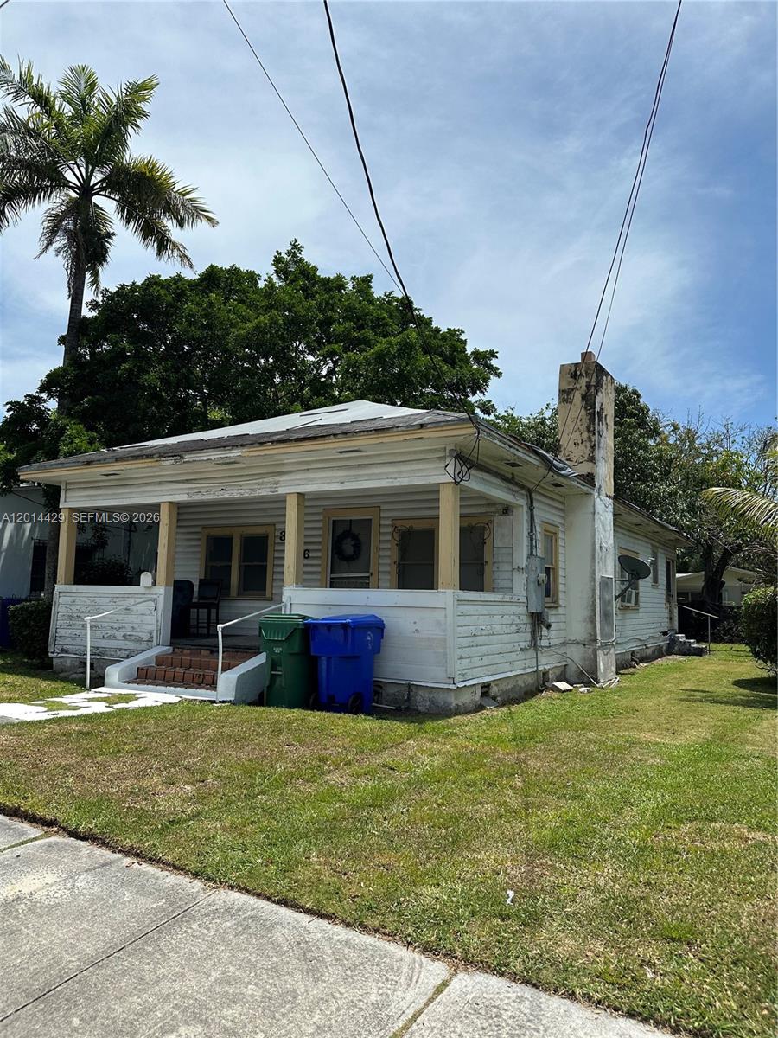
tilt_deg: +6.9
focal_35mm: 24
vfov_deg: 71.6
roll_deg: -2.1
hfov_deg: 56.8
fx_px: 719
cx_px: 389
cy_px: 519
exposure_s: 1/7042
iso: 80
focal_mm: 6.86
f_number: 1.78
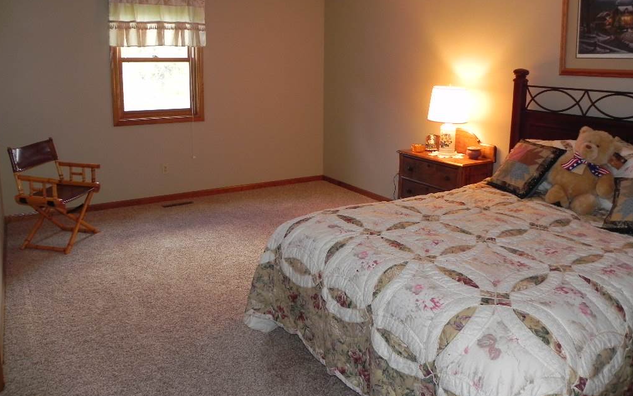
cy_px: 163
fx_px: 483
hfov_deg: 66.5
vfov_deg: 44.4
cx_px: 315
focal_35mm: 28
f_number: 2.8
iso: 200
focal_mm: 4.6
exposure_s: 1/30
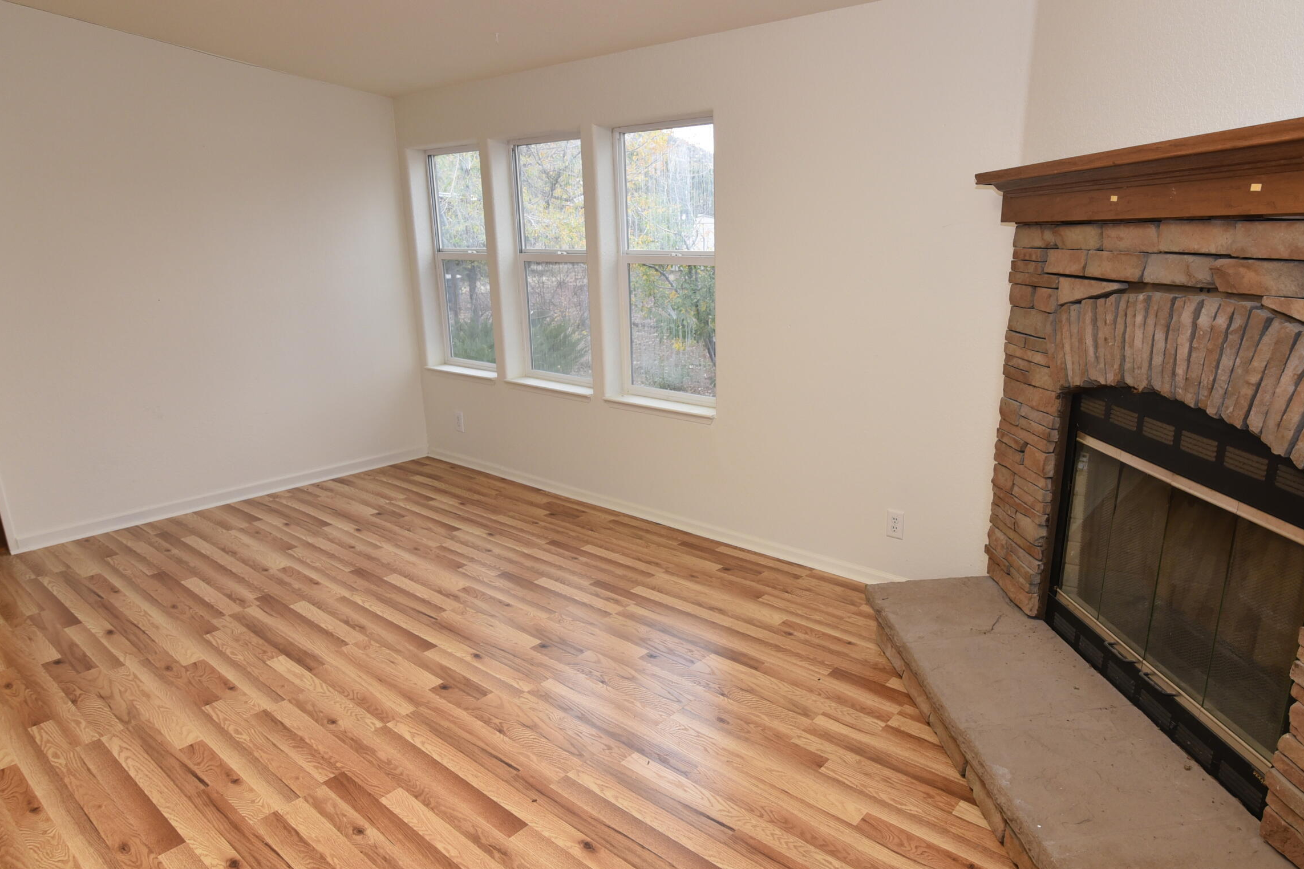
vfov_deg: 59.5
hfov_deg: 80.8
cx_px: 734
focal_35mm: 21
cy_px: 447
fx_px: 761
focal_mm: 16
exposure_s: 1/125
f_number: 5.6
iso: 800
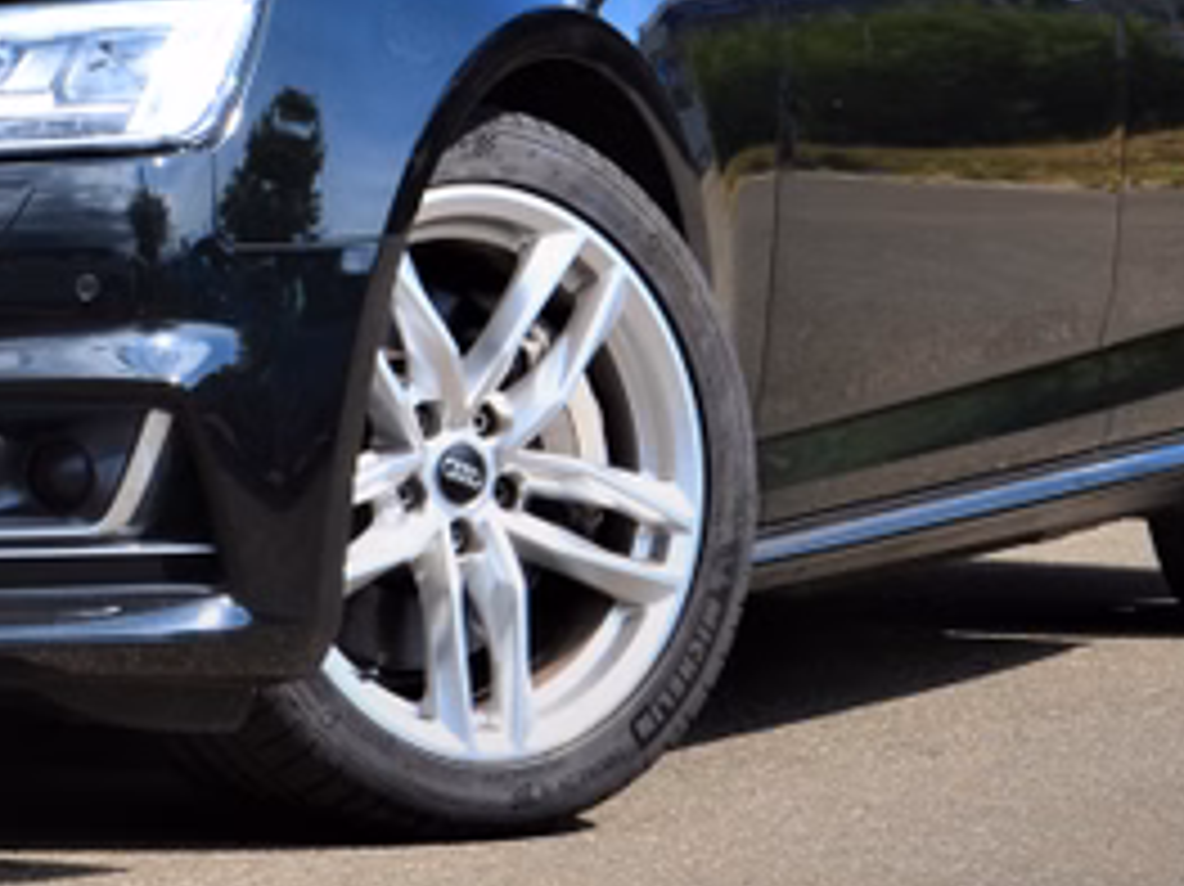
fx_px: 7487
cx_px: 18
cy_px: 54
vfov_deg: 6.8
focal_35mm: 219
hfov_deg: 9.0
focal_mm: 50
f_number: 11
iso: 100
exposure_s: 1/125
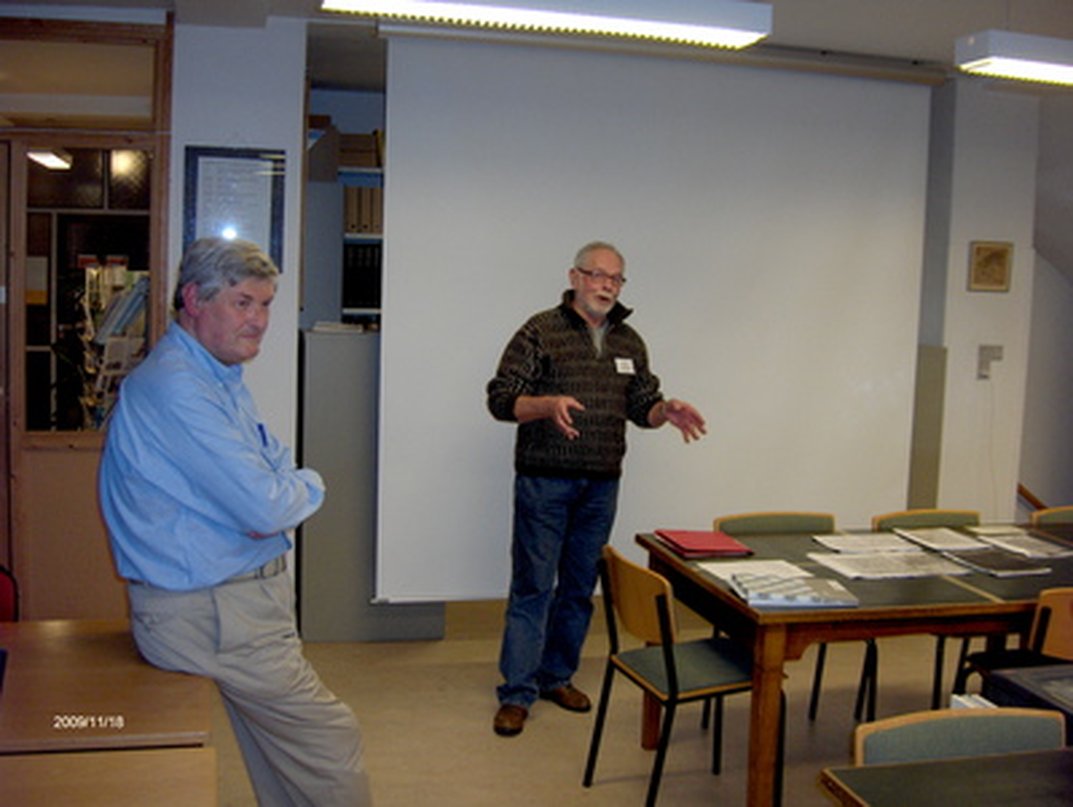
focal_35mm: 39
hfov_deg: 47.8
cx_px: 536
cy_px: 404
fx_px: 1210
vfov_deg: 36.9
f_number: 2.8
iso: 100
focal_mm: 8
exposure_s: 1/60
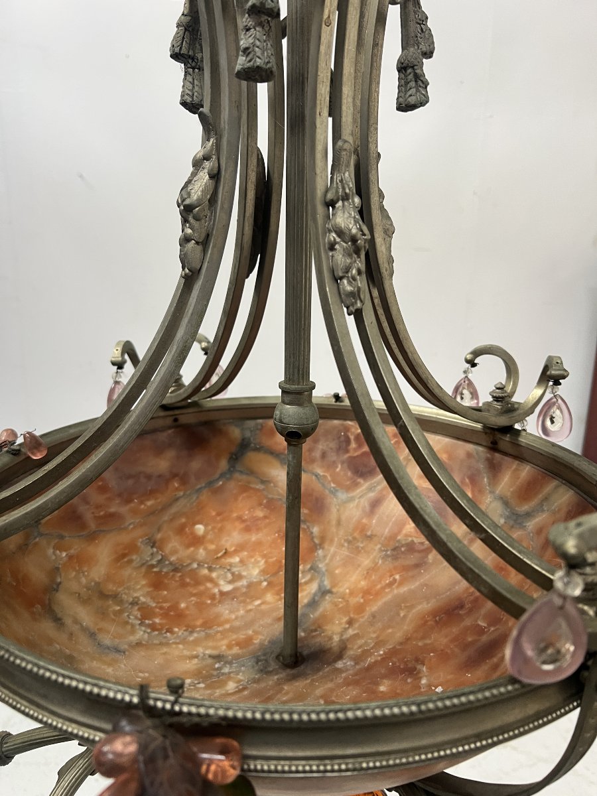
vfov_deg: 67.3
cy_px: 398
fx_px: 598
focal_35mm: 26
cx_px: 298
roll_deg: -0.6
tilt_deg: -13.4
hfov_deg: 53.1
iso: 125
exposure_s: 1/66
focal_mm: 5.7
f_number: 1.5
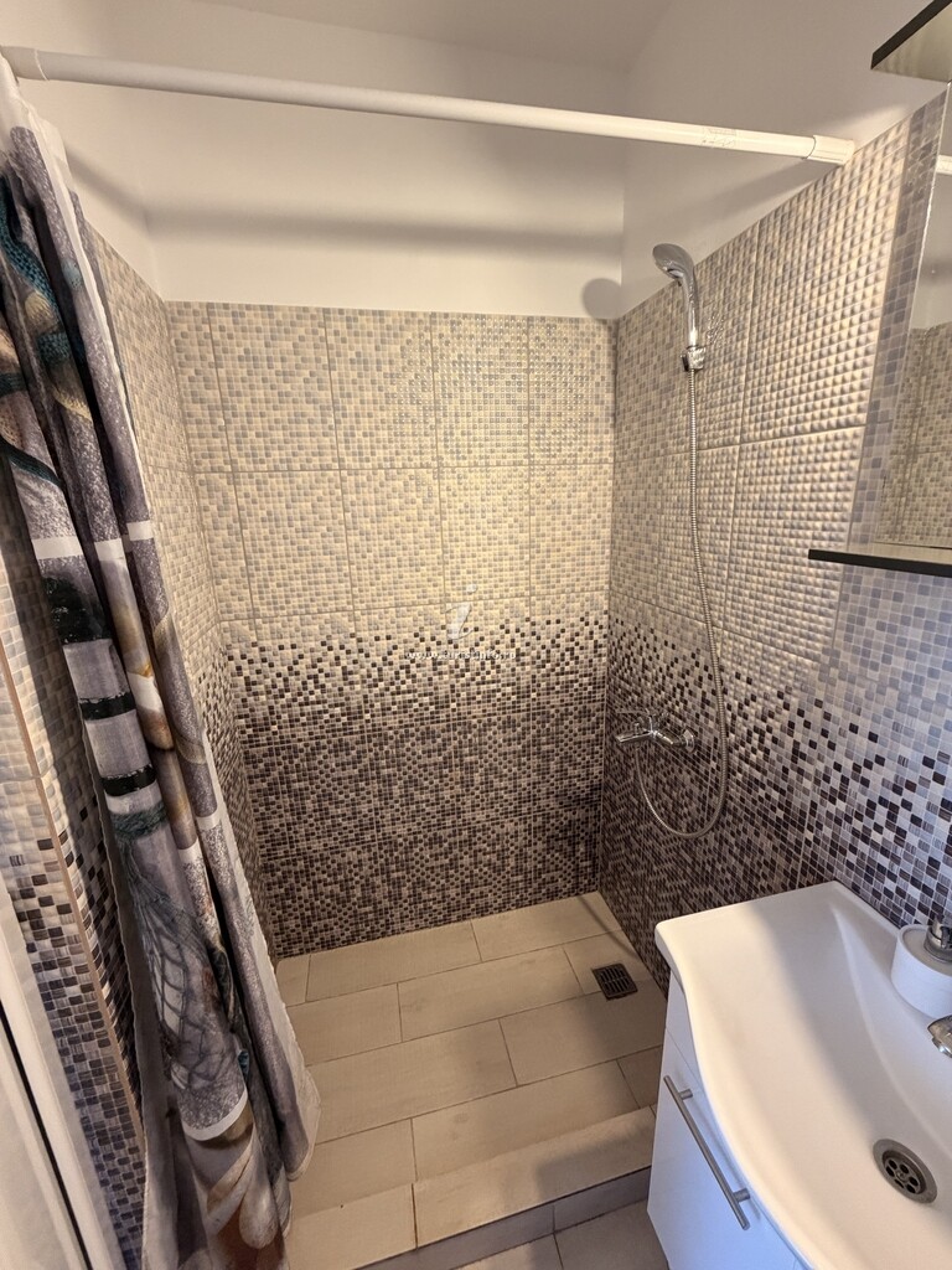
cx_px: 476
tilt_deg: -13.1
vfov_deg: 102.1
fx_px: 513
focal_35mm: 14
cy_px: 635
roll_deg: +0.5
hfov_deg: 85.7
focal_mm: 2.22
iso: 320
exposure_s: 1/70
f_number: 2.2
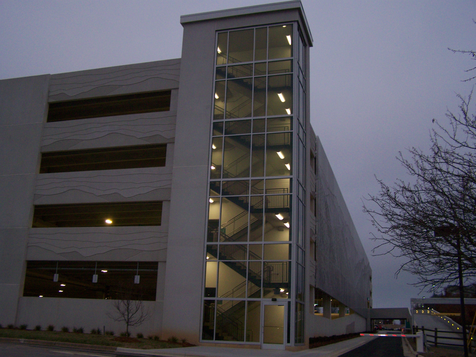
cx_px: 238
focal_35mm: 38
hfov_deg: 49.0
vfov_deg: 37.7
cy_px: 178
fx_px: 523
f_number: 2.8
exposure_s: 1/60
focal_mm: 6.3
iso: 160
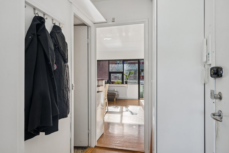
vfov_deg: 55.1
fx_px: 146
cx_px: 114
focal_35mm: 23
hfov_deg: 76.1
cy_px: 76
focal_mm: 23
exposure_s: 1/15
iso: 160
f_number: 8
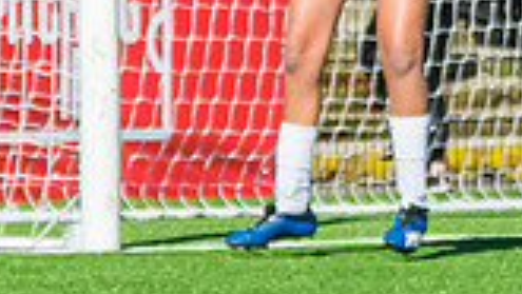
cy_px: -34
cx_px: -71
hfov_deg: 2.2
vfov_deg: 1.2
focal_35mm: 988
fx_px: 13682
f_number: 5
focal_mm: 120
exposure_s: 1/2500
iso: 400
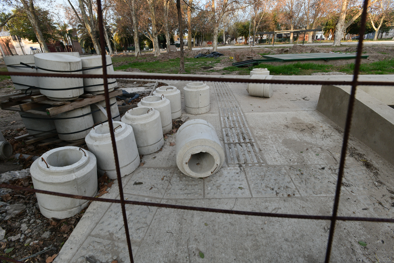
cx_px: 197
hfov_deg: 93.3
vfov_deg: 70.4
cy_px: 132
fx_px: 186
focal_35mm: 17
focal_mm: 17
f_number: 8
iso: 1250
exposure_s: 1/160
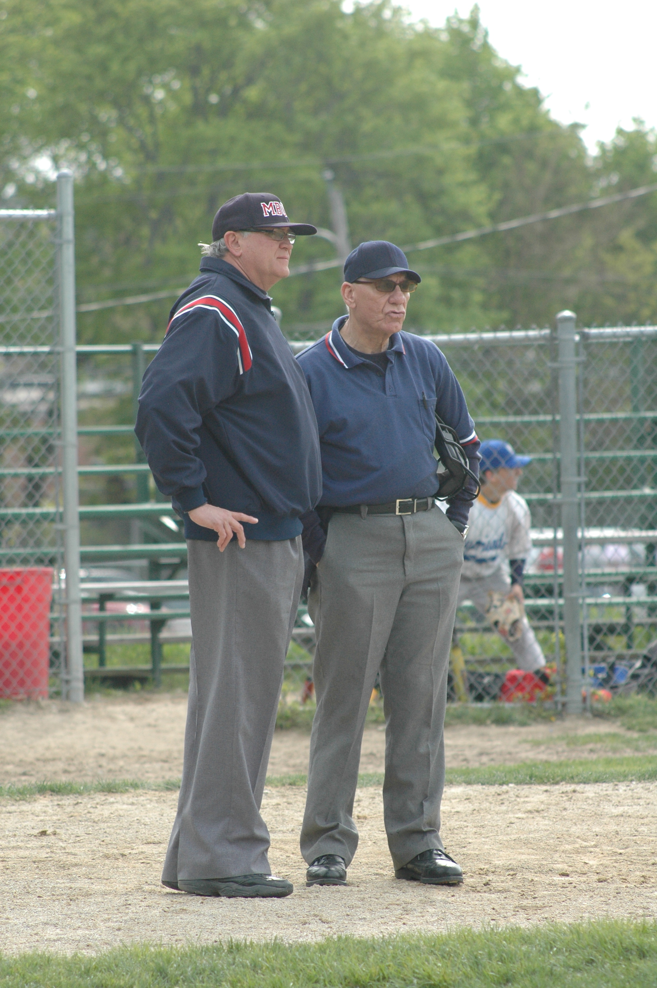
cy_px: 494
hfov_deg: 4.4
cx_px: 328
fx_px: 8638
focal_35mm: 315
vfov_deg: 6.5
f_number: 7.1
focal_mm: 210
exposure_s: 1/500
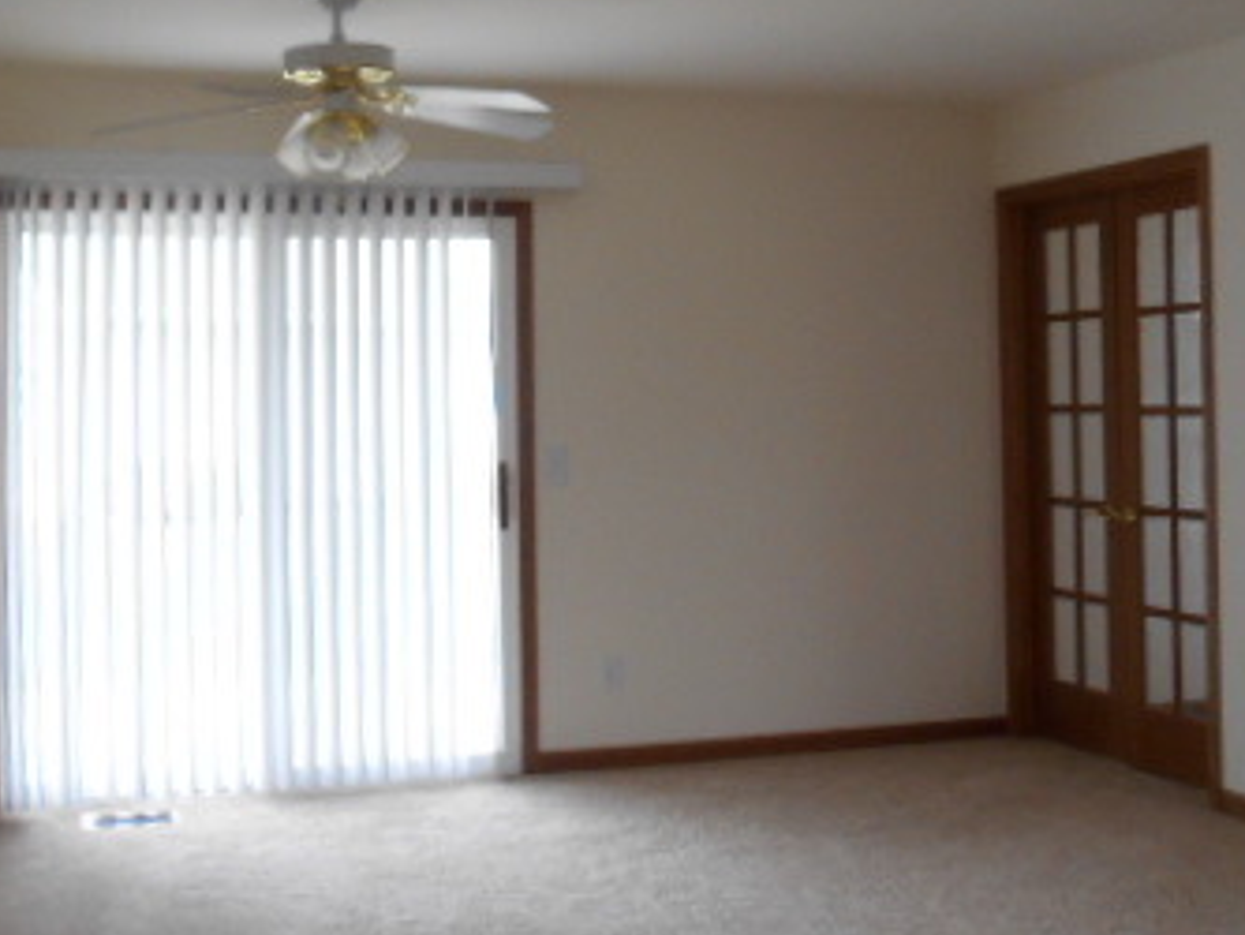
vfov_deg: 29.0
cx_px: 658
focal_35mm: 50
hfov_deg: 38.2
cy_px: 337
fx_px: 1799
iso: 140
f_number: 3.4
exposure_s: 1/30
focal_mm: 4.7
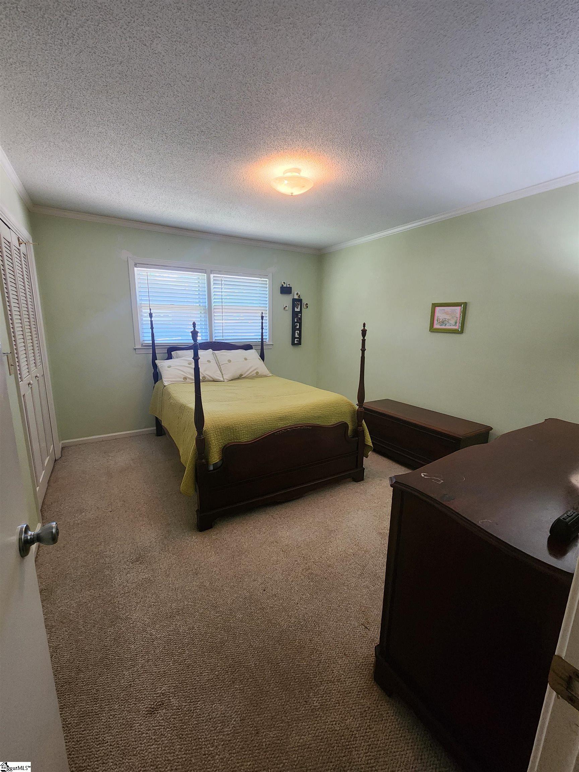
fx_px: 290
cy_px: 386
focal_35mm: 13
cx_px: 290
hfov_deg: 89.9
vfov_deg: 106.2
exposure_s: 1/60
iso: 400
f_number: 2.2
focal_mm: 2.2
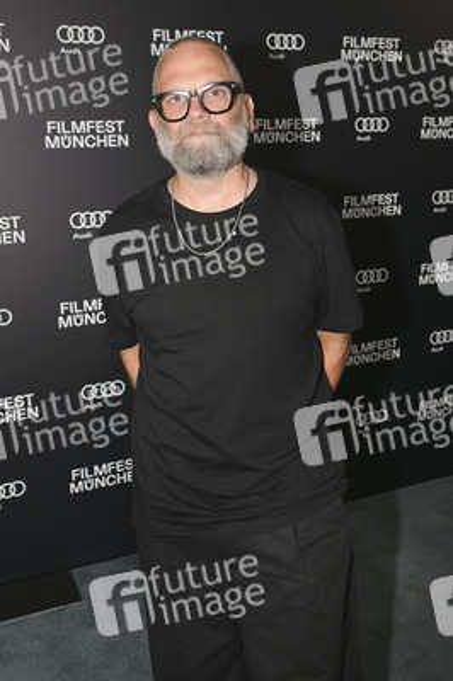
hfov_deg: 39.9
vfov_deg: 57.3
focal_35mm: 33
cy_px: 340
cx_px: 226
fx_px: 624
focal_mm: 33
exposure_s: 1/200
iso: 1000
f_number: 5.6
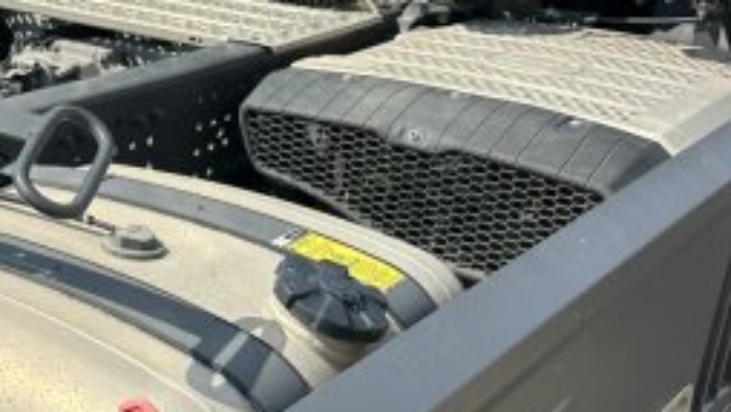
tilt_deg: -16.9
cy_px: 104
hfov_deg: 27.7
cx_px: -164
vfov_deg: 18.2
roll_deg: +0.9
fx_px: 1280
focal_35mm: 66
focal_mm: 6.86
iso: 80
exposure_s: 1/1949
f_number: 1.78
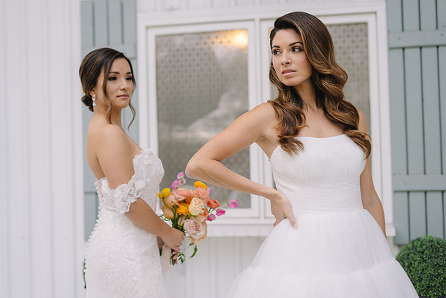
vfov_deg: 27.0
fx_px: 620
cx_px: 223
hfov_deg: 39.6
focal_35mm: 50
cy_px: 149
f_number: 2.2
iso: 50
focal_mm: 50
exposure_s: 1/200
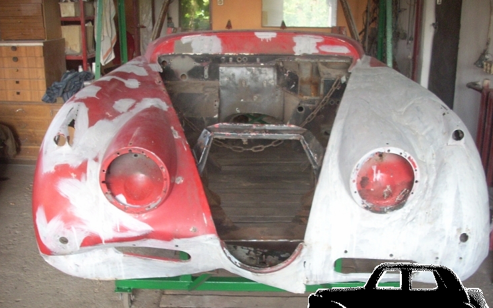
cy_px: 157
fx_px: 537
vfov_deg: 32.0
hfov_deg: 49.3
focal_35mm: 40
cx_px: 244
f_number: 2.8
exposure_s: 1/30
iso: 259
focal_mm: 6.2
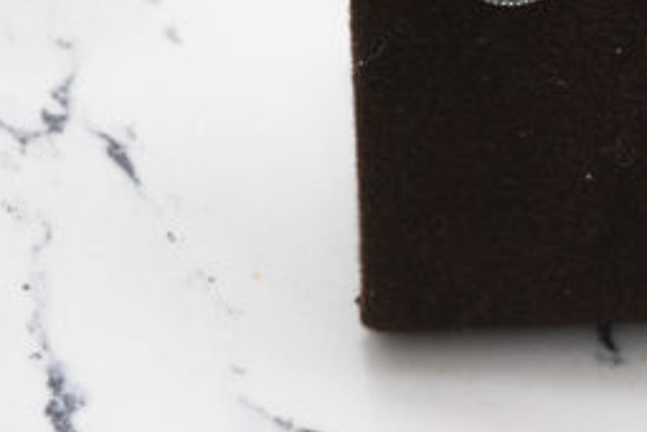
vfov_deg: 6.8
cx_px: 716
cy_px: -113
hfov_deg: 10.1
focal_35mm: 201
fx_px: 3612
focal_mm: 50
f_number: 5.6
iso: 320
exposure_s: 1/100
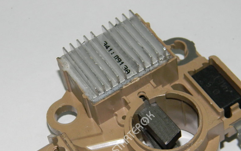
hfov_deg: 19.1
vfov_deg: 11.9
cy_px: 133
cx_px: 133
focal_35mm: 109
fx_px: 716
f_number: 4.3
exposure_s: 1/30
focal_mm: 12.2
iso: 200
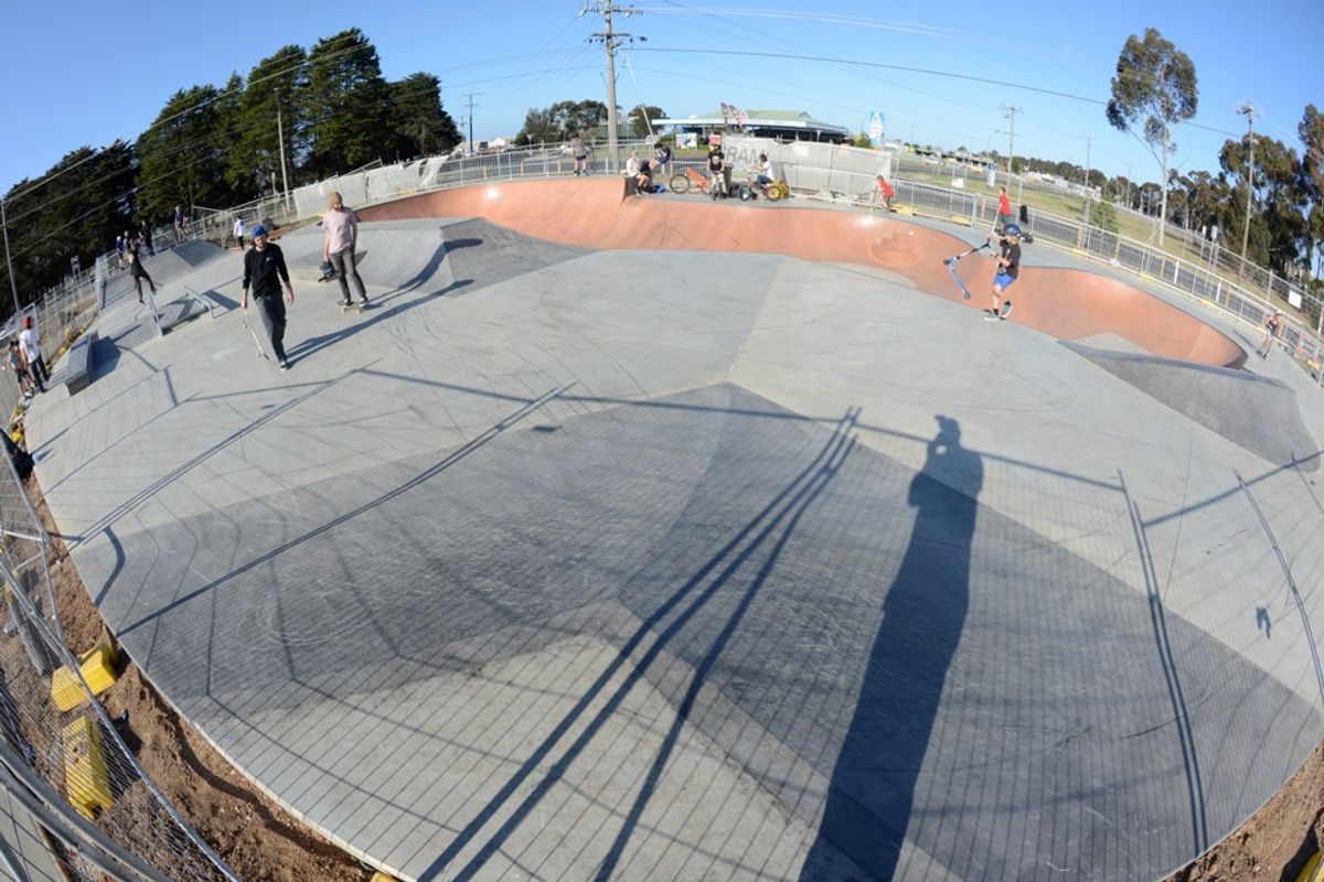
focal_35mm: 16
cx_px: 662
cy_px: 441
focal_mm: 16
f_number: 14
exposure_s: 1/250
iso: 250
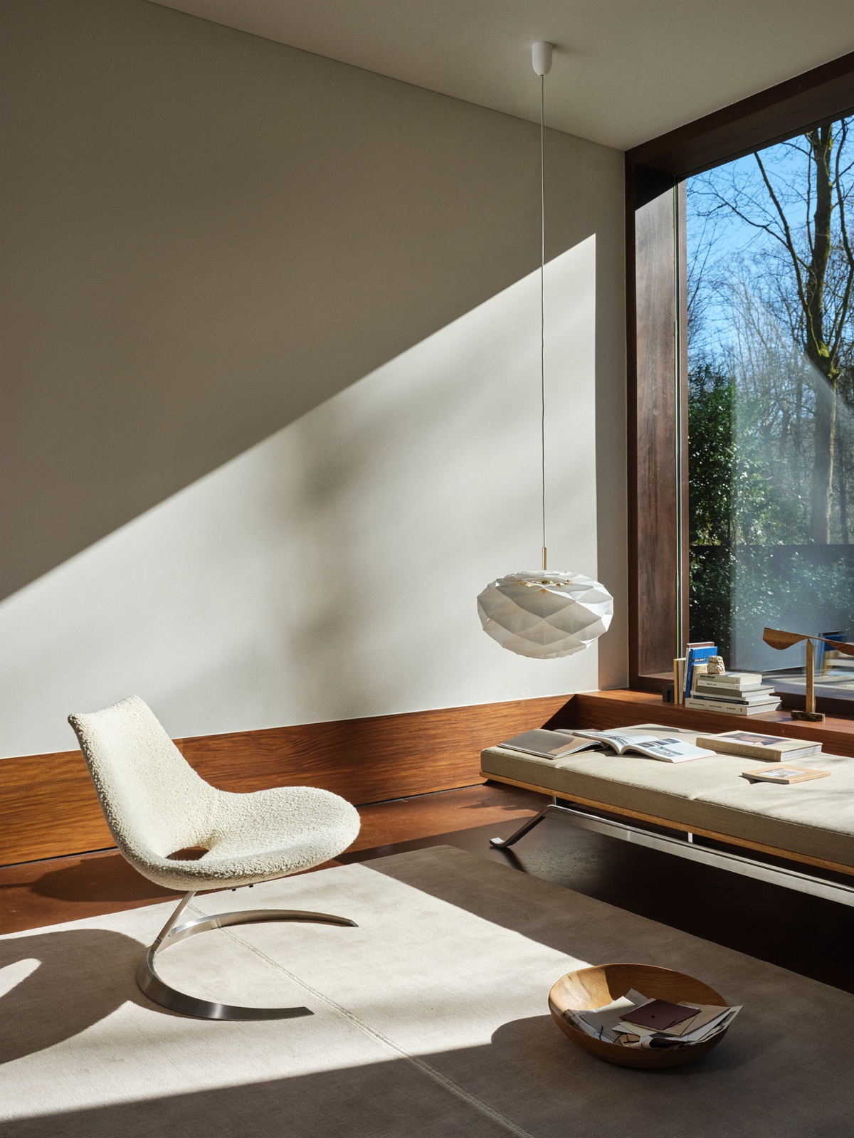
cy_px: 569
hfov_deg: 45.5
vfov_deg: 58.3
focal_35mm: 31
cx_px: 427
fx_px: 1019
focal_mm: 38.9
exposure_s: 1/125
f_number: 13
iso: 400
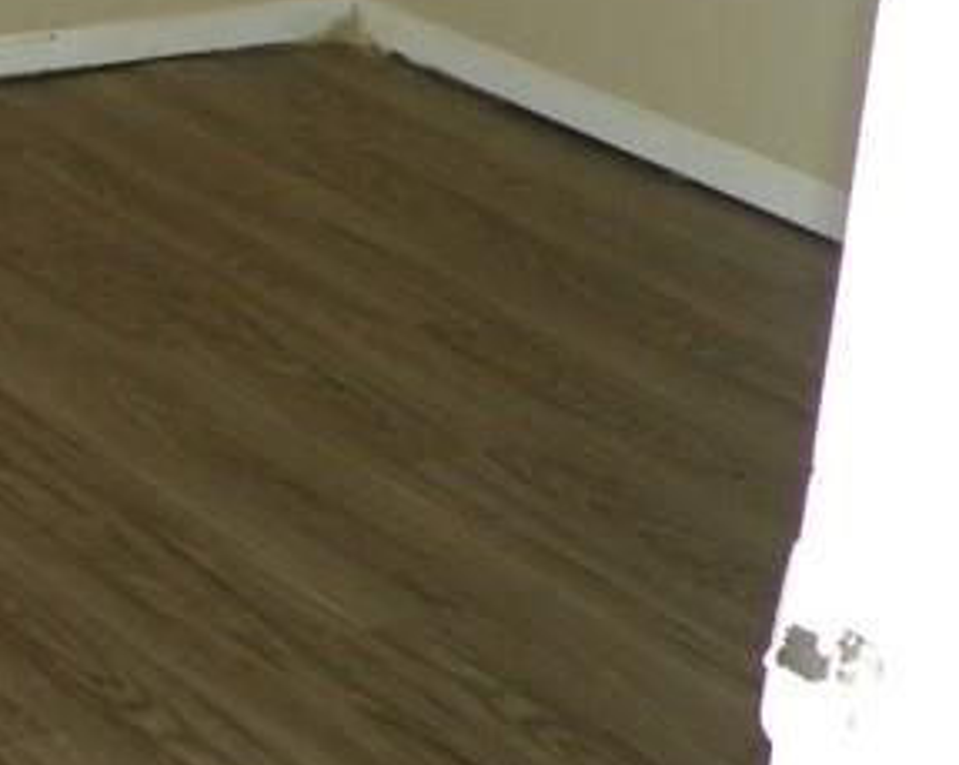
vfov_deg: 12.5
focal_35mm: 122
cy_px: 57
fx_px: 3459
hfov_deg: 14.4
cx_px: -591
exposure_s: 1/125
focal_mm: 6.2
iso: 200
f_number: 3.2
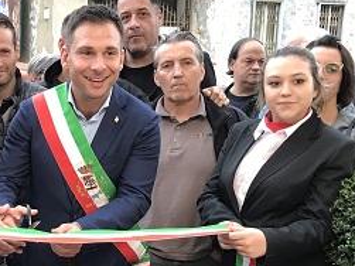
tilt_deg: -10.7
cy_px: 219
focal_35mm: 78
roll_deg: +0.2
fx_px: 800
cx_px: 17
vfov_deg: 18.7
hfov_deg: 24.1
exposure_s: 1/17
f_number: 1.8
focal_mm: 3.99
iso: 40
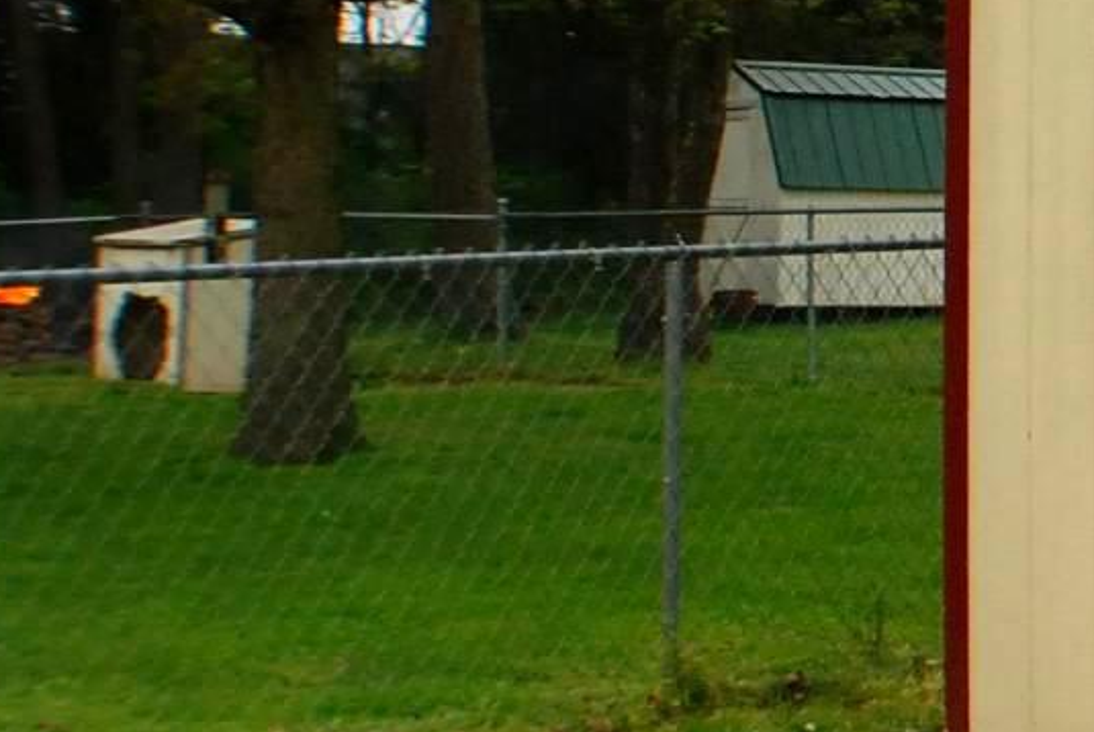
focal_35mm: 141
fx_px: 4289
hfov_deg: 13.5
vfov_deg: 9.7
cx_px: 1724
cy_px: 264
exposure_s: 1/400
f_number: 10
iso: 1000
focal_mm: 26
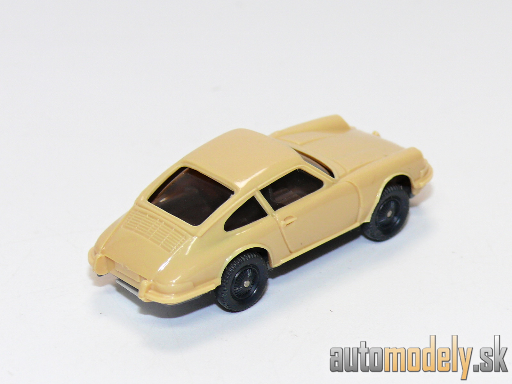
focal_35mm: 155
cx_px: 256
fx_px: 2293
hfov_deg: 12.7
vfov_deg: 9.6
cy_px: 192
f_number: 4
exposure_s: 1/30
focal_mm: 18.4
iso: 100
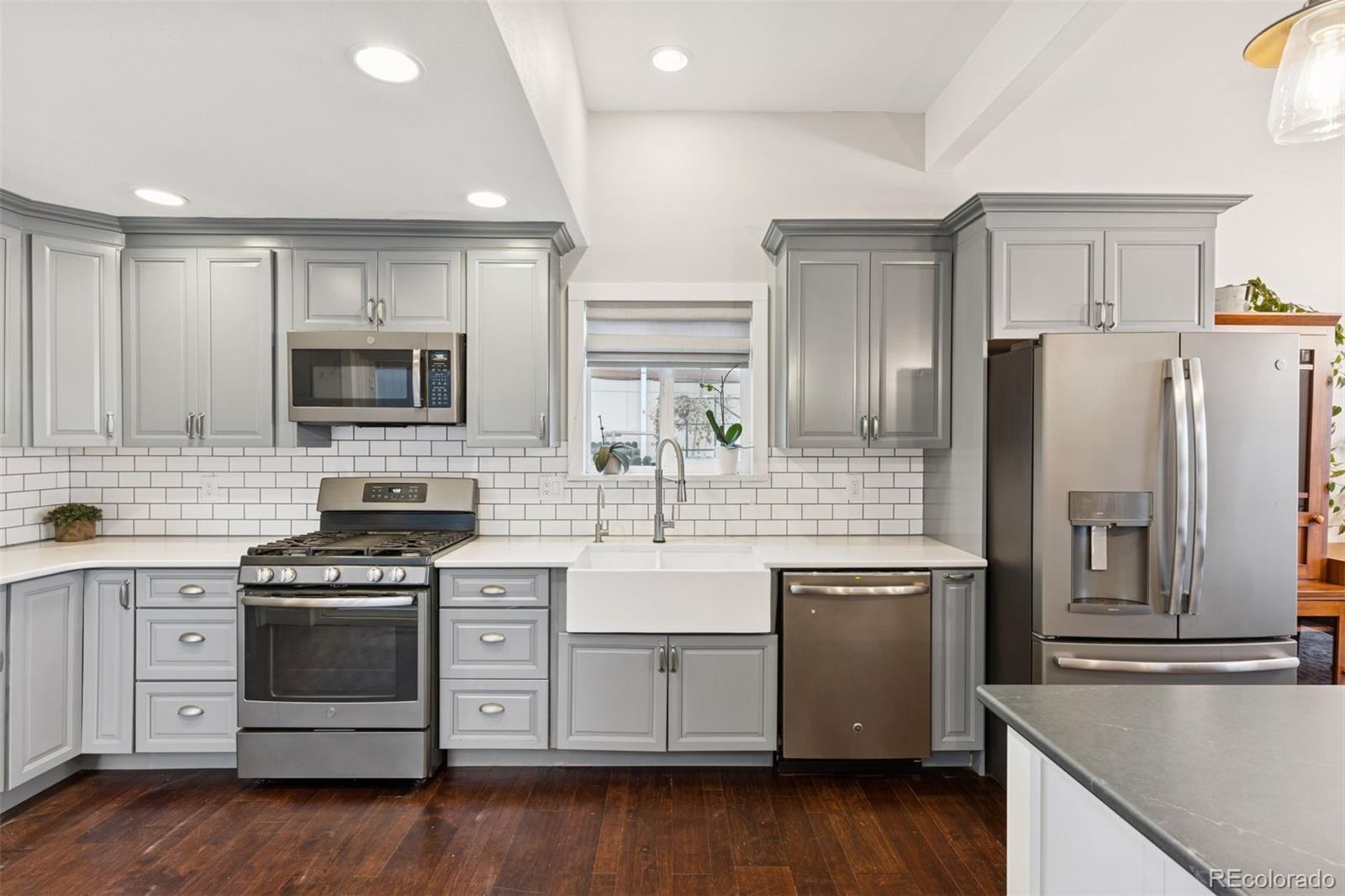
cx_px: 672
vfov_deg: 70.4
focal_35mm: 17
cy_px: 448
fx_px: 635
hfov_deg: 93.3
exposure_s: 1/6
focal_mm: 17
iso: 400
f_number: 9
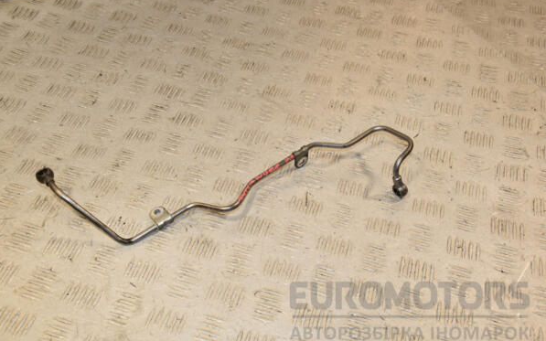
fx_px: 640
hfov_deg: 46.2
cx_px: 273
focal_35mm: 43
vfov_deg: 29.9
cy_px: 174
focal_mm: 28
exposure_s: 1/200
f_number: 9
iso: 800
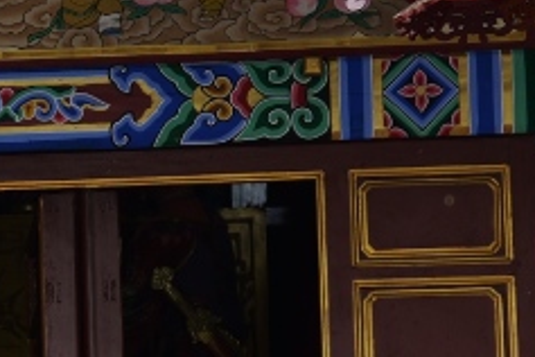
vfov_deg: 6.4
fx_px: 3106
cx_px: -246
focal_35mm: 209
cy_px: 712
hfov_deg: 9.6
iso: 125
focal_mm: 31
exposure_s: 1/125
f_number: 2.8
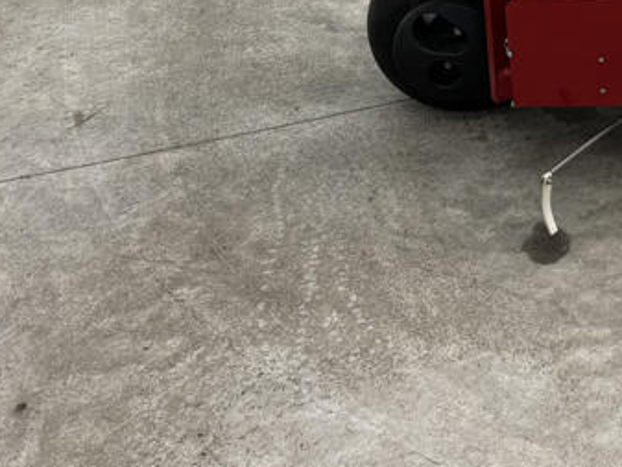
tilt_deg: -26.1
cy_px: -44
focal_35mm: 57
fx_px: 1025
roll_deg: +1.2
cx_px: 670
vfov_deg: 24.0
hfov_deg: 30.5
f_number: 1.78
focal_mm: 6.76
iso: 80
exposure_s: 1/120
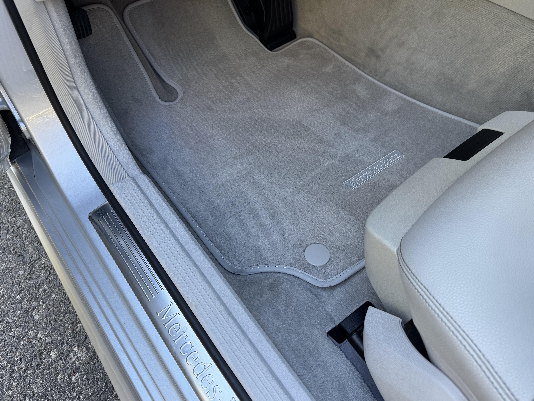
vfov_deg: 48.1
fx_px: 447
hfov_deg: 61.7
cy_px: 169
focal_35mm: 29
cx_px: 262
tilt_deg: -60.2
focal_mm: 6.76
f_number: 1.78
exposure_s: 1/121
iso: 80
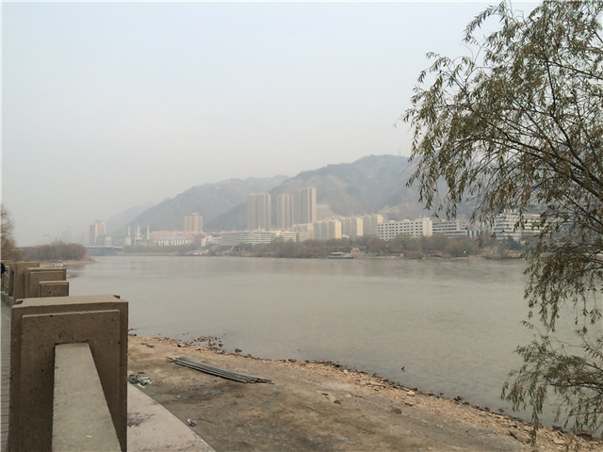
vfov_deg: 48.2
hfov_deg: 61.7
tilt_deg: +2.4
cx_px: 302
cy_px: 226
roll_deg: +2.4
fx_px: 505
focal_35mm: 29
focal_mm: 4.15
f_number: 2.2
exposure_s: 1/648
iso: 32
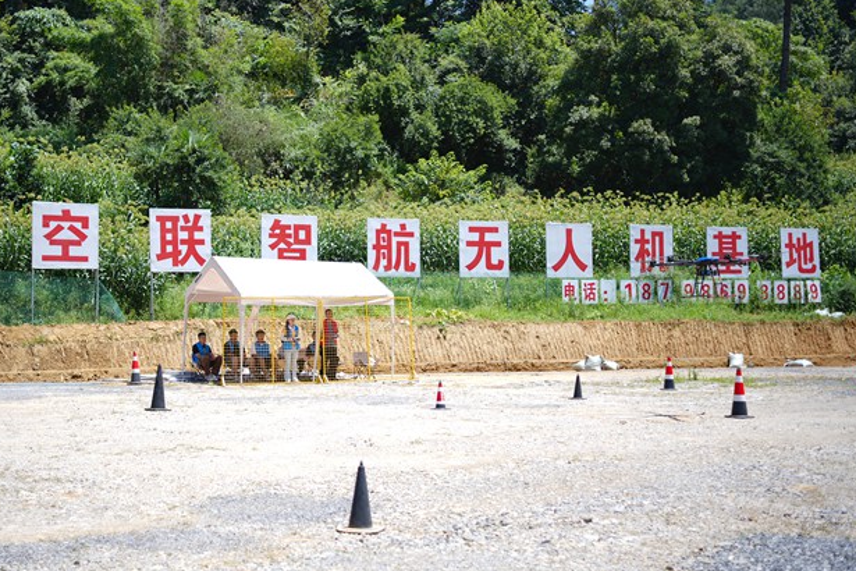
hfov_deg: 38.0
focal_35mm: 52
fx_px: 1236
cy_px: 278
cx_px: 334
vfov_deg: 26.0
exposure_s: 1/1600
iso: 80
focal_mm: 40
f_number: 2
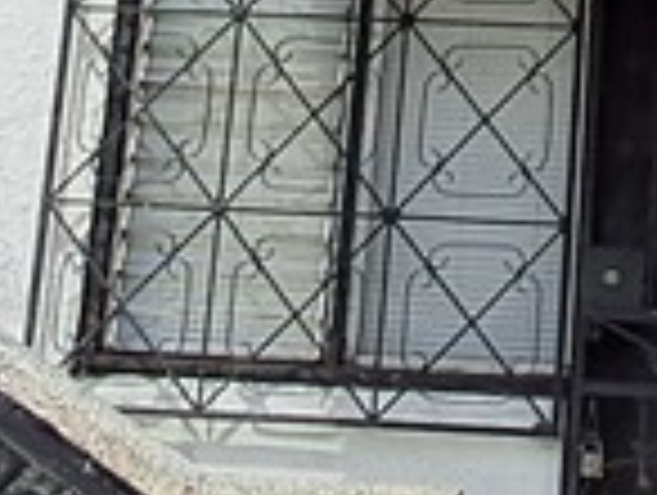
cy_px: -477
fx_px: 2129
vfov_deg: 11.9
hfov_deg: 17.0
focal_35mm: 112
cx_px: 706
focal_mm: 1.64
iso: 40
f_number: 2.2
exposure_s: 1/1486
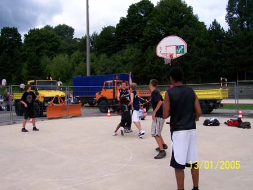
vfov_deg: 41.8
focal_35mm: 34
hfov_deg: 53.9
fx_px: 249
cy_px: 95
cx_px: 126
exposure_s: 1/335
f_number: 5.1
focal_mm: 5.6
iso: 80
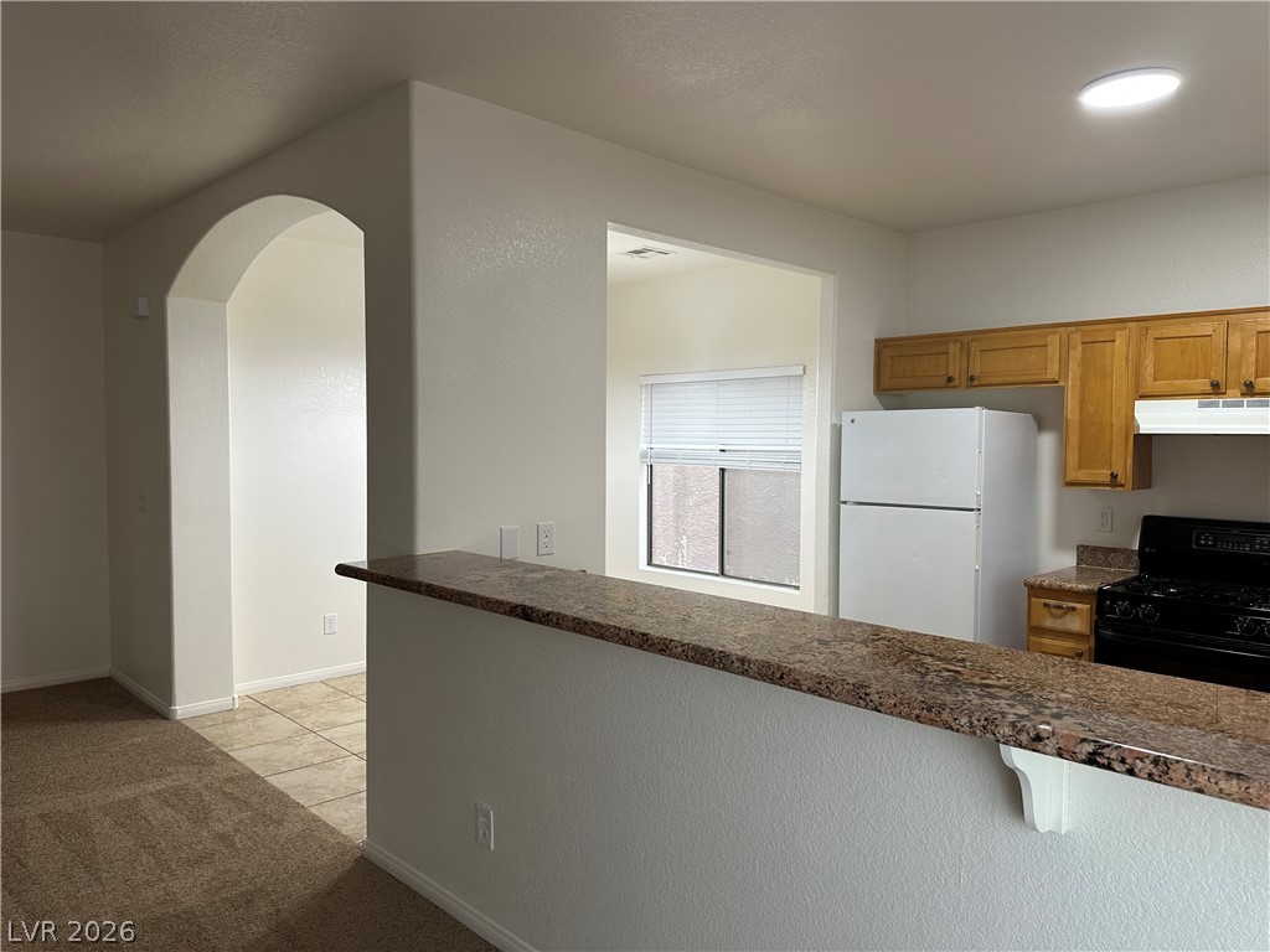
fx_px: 881
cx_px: 635
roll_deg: -1.5
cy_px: 476
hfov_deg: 71.6
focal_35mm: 24
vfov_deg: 56.8
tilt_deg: -2.2
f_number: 1.78
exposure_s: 1/60
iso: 125
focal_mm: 6.86
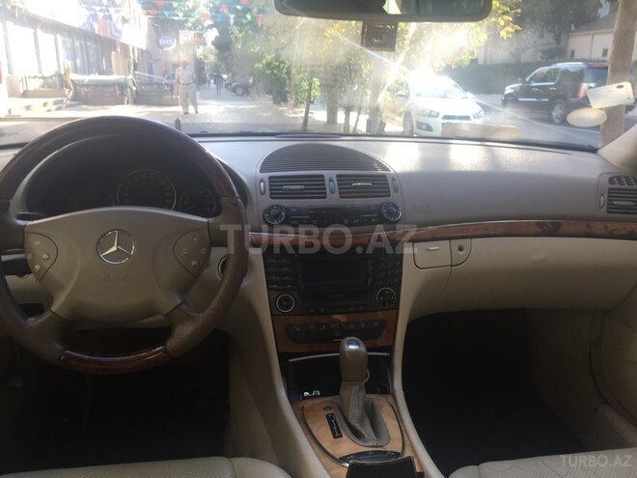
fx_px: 534
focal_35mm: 29
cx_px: 318
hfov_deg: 61.7
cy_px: 239
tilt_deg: -16.1
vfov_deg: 48.2
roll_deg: -2.7
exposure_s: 1/119
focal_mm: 4.15
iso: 32
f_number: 2.2
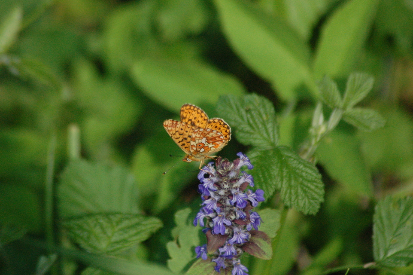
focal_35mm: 450
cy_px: 138
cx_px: 206
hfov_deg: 4.6
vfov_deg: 3.1
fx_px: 5159
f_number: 6.3
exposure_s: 1/2500
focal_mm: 300
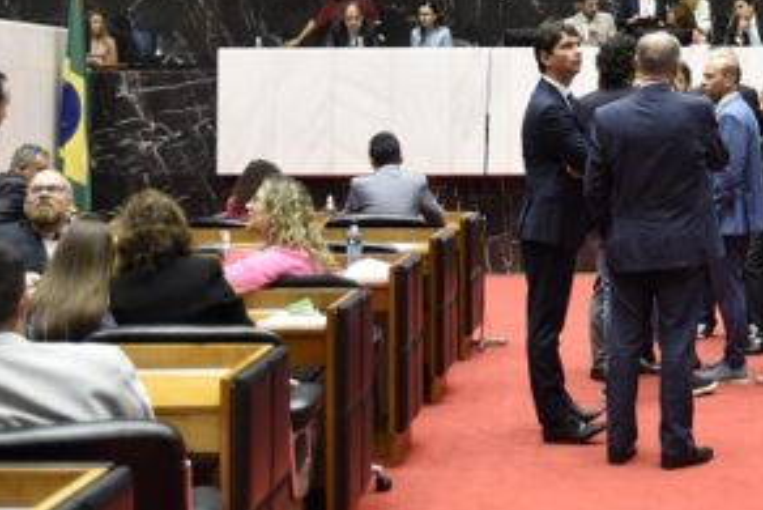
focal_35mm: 78
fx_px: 1654
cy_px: 29
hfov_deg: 25.5
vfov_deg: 17.2
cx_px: 608
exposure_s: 1/320
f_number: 2.8
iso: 1600
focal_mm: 38
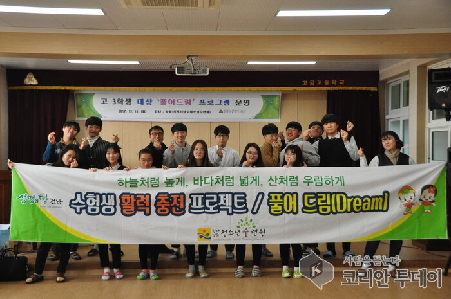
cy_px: 150
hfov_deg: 41.2
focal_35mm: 48
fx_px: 601
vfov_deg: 28.0
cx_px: 226
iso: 1600
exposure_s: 1/400
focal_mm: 32
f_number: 4.2
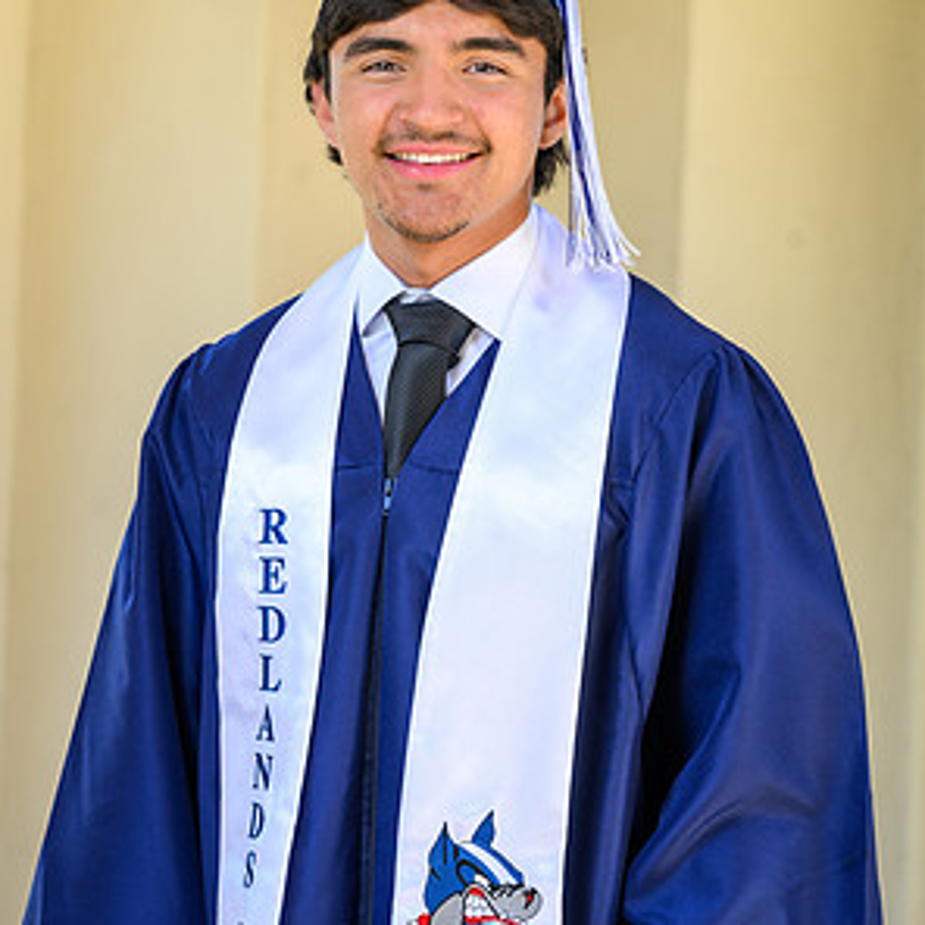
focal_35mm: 110
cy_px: 403
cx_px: 459
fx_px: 3326
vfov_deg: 15.8
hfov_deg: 15.8
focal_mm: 85
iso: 100
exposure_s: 1/80
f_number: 5.6
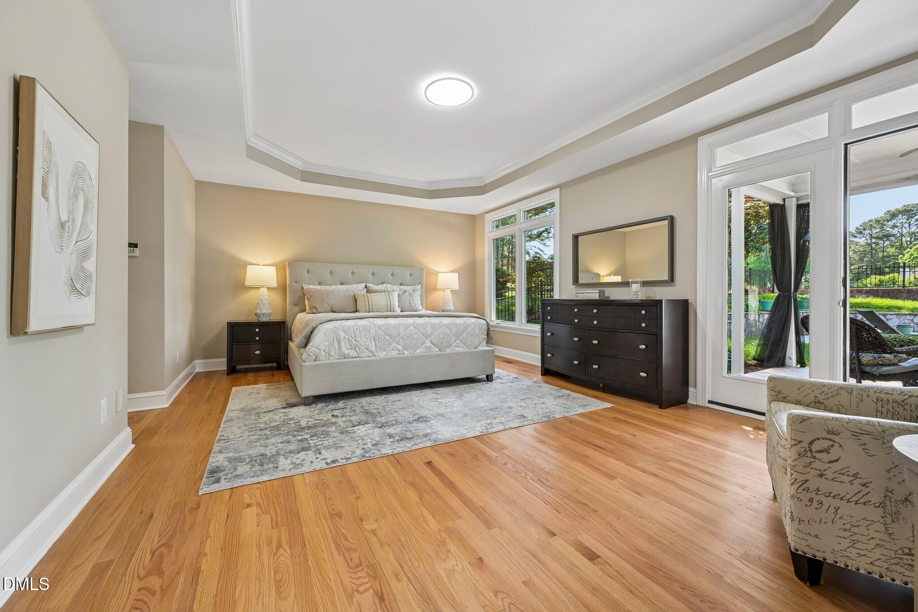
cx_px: 459
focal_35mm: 14
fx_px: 357
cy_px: 306
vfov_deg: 81.2
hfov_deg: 104.3
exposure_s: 1/15
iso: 280
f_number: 8
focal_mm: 14
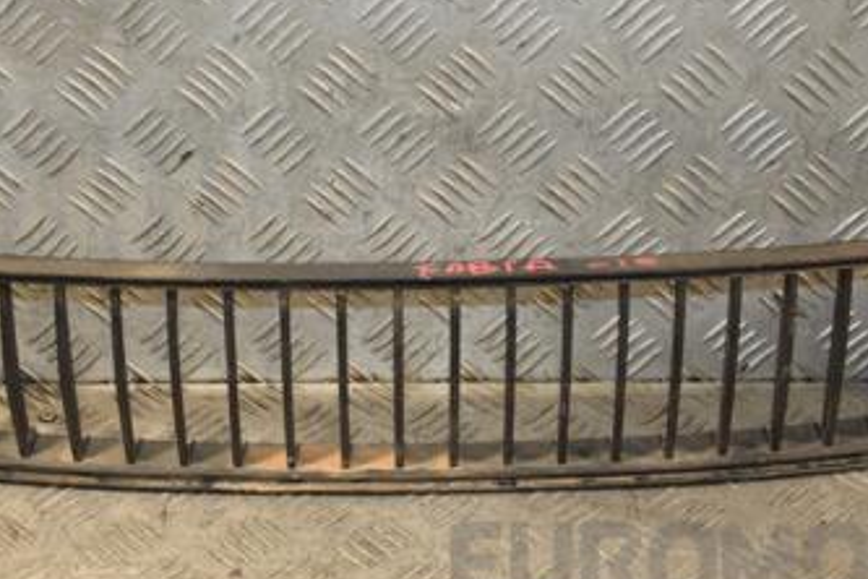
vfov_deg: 16.8
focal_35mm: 81
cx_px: 401
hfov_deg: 25.1
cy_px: 214
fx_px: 1953
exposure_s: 1/160
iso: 800
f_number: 5
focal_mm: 30
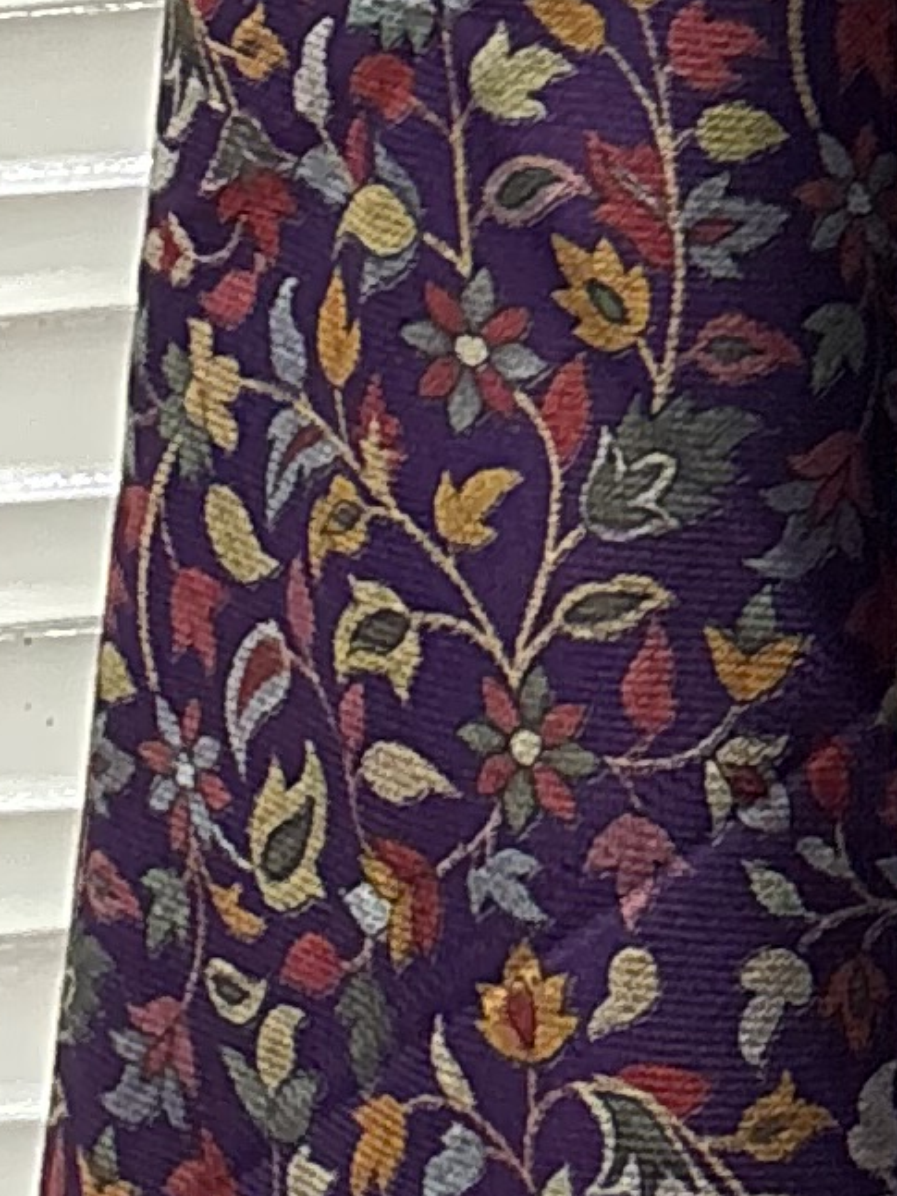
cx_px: 2591
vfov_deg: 11.2
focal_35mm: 162
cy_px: -1068
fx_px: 5599
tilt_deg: -1.4
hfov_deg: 8.0
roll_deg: +0.4
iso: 500
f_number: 1.6
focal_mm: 5.96
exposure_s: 1/25
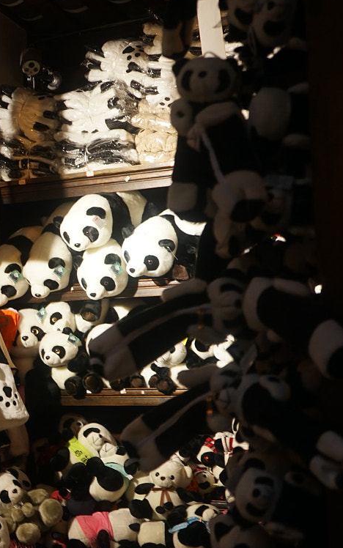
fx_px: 1270
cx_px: -209
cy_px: 322
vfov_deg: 24.3
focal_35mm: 85
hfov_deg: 14.1
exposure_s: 1/20
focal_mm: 39
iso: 400
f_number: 4
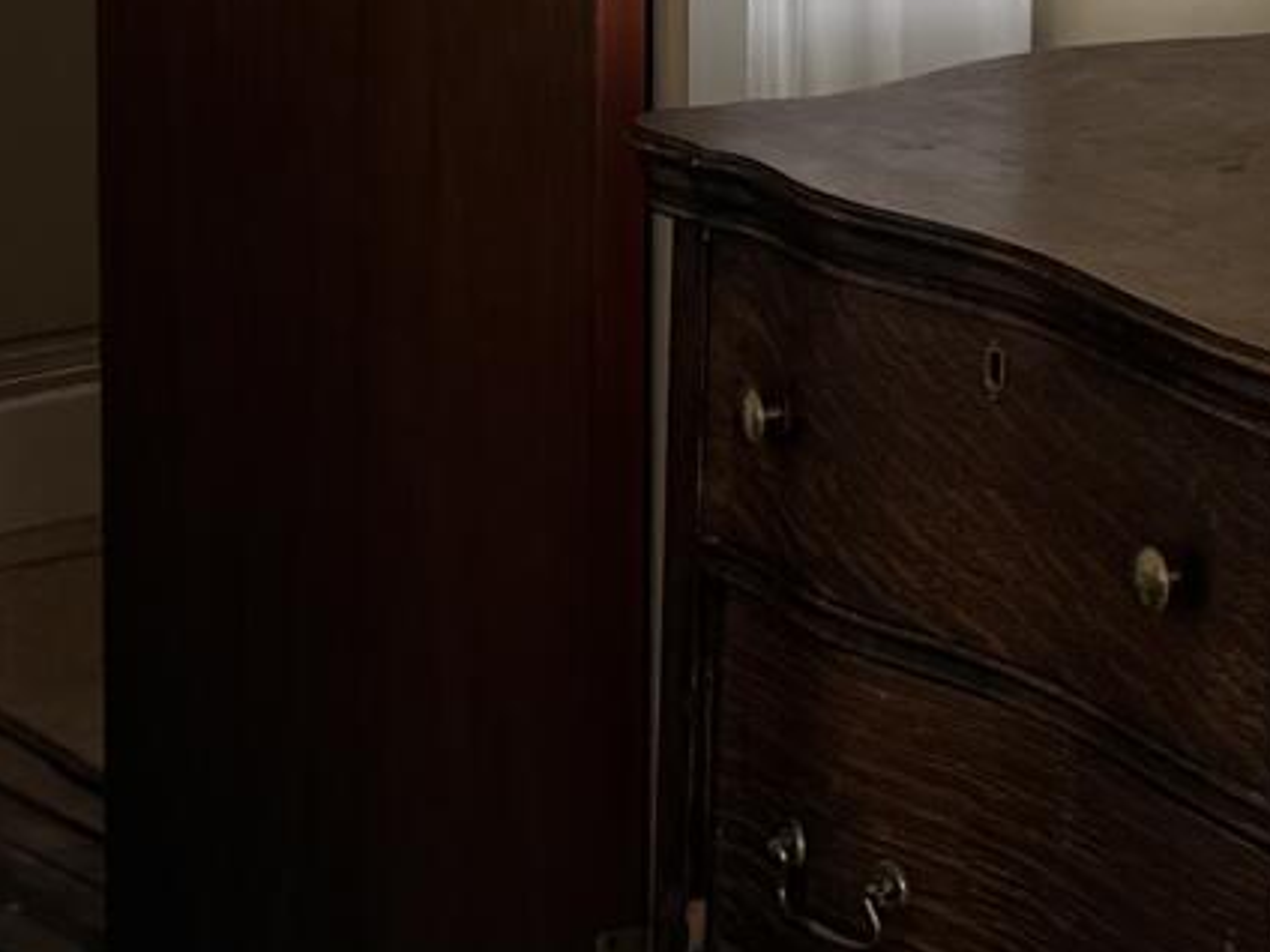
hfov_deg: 11.6
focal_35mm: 170
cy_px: -147
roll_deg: +1.0
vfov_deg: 8.6
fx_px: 6237
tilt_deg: -11.7
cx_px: 557
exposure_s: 1/204
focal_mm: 6.76
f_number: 1.78
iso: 64
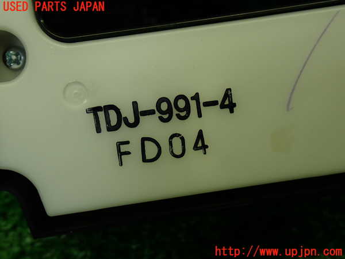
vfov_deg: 29.1
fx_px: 498
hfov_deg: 38.2
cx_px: 172
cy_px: 130
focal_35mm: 50
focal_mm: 9.01
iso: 200
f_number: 3.2
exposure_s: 1/60
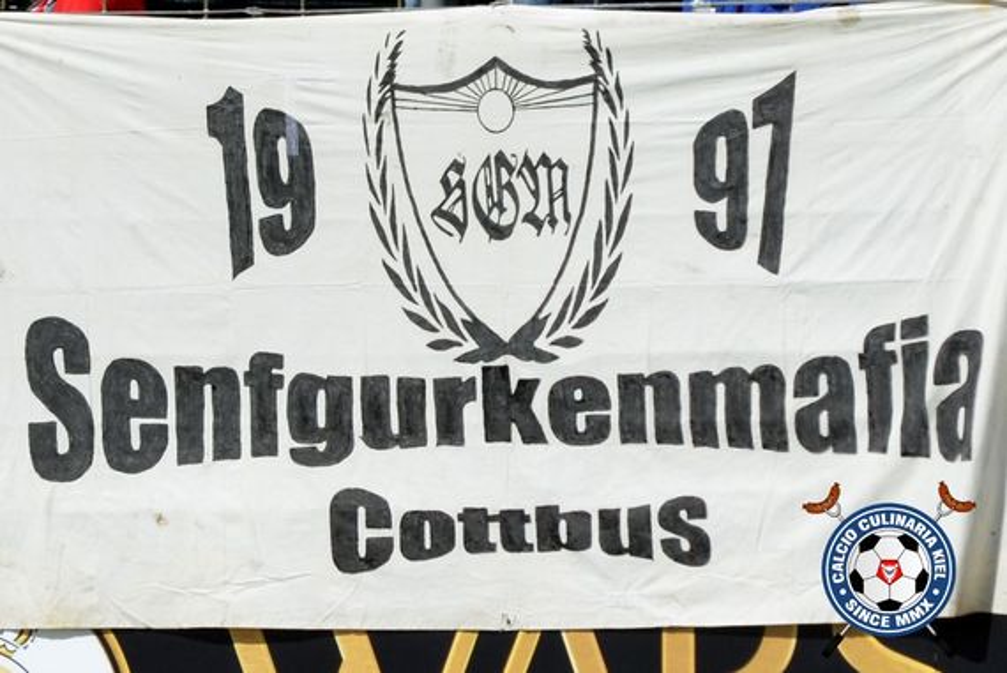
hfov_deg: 6.9
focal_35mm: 300
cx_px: 504
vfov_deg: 4.6
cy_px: 336
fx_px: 8398
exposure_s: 1/2000
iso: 400
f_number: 8
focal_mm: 200
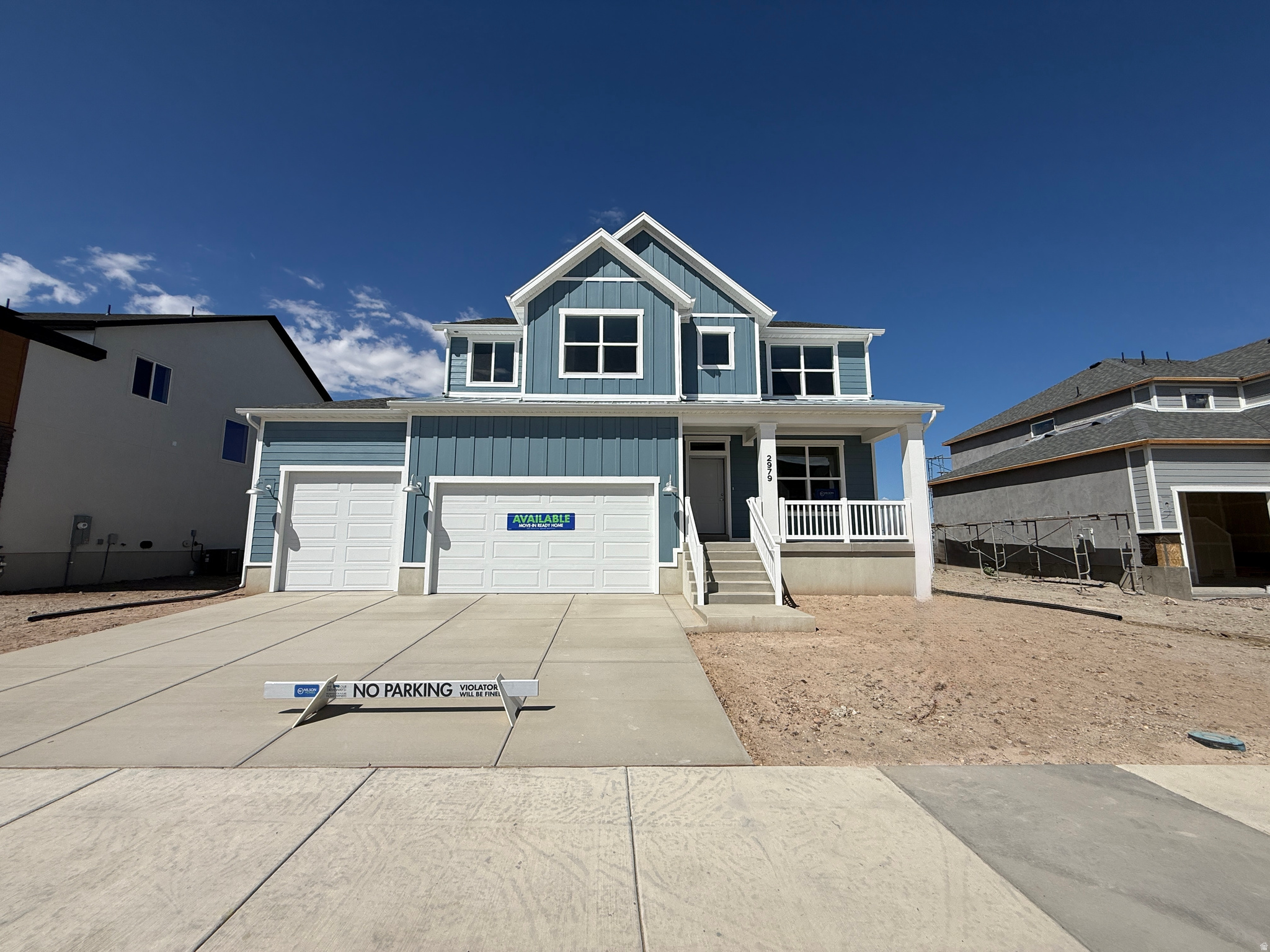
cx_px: 635
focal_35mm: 14
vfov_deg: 85.7
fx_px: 514
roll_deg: +0.0
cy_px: 476
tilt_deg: +8.6
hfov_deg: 102.1
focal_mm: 2.22
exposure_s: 1/6173
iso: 50
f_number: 2.2
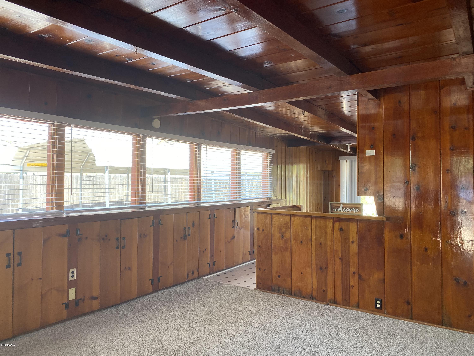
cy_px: 178
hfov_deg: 67.3
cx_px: 237
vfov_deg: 53.1
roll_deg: -0.4
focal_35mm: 26
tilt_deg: +1.8
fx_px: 356
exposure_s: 1/121
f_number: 1.8
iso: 64
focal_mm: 4.25
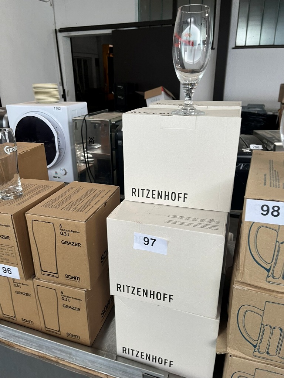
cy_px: 189
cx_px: 142
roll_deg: +0.6
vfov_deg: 67.3
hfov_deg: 53.1
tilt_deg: -21.7
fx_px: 284
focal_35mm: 26
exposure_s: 1/50
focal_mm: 5.1
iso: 80
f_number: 1.6
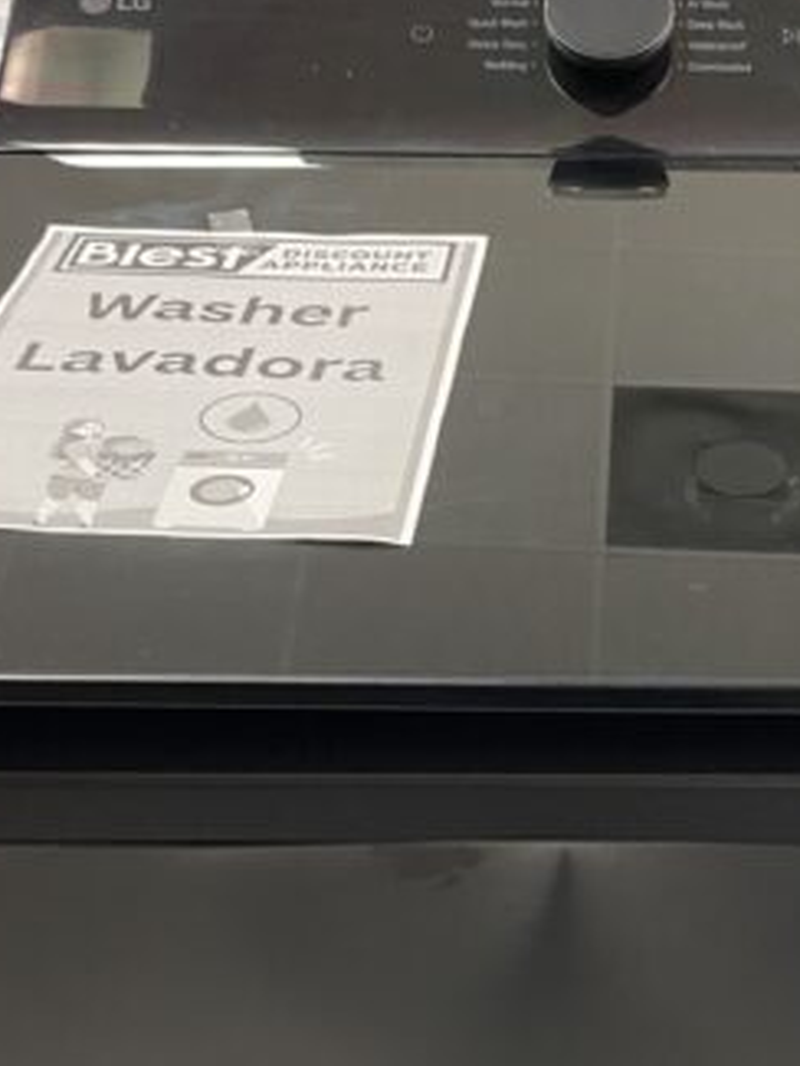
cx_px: 623
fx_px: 1971
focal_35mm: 64
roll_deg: +0.2
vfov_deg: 29.0
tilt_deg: -35.3
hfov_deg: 22.7
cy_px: 974
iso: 250
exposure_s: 1/43
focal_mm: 4.25
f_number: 1.8
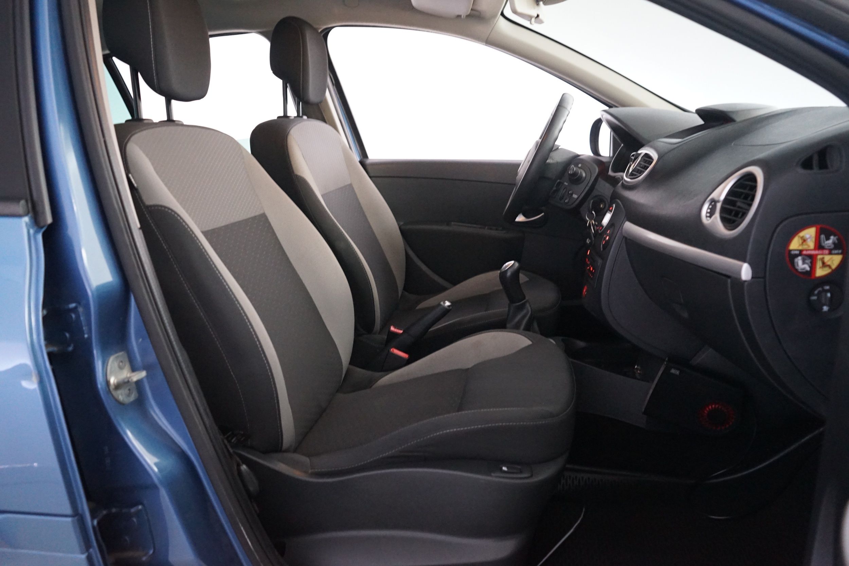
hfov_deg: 63.7
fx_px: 684
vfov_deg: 45.0
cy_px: 283
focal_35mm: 29
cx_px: 424
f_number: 4.5
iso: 5000
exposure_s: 1/13
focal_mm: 29
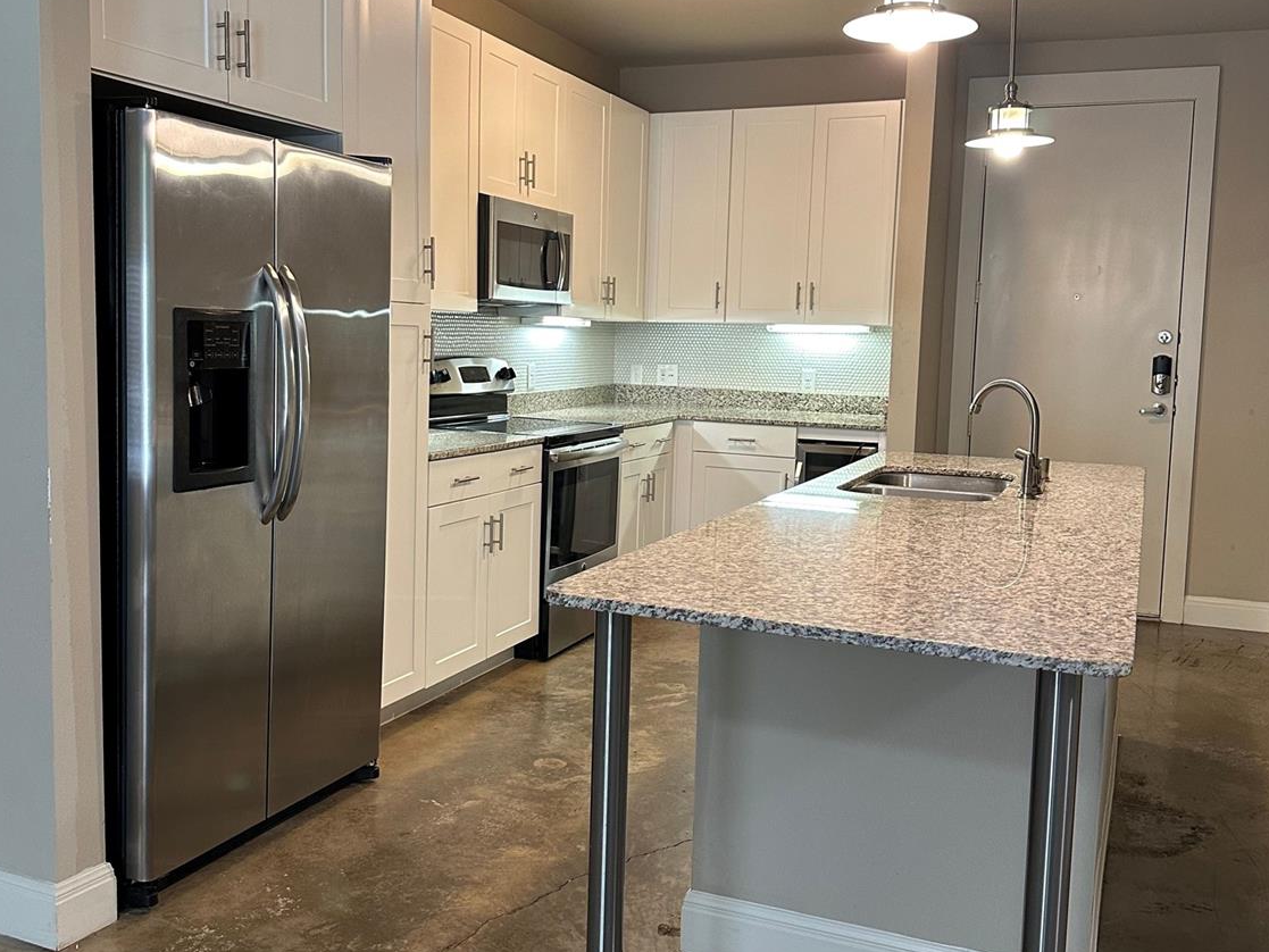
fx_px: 1210
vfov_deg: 42.9
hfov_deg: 55.3
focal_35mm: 33
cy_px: 457
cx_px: 621
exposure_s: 1/60
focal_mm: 6.86
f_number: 1.78
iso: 250
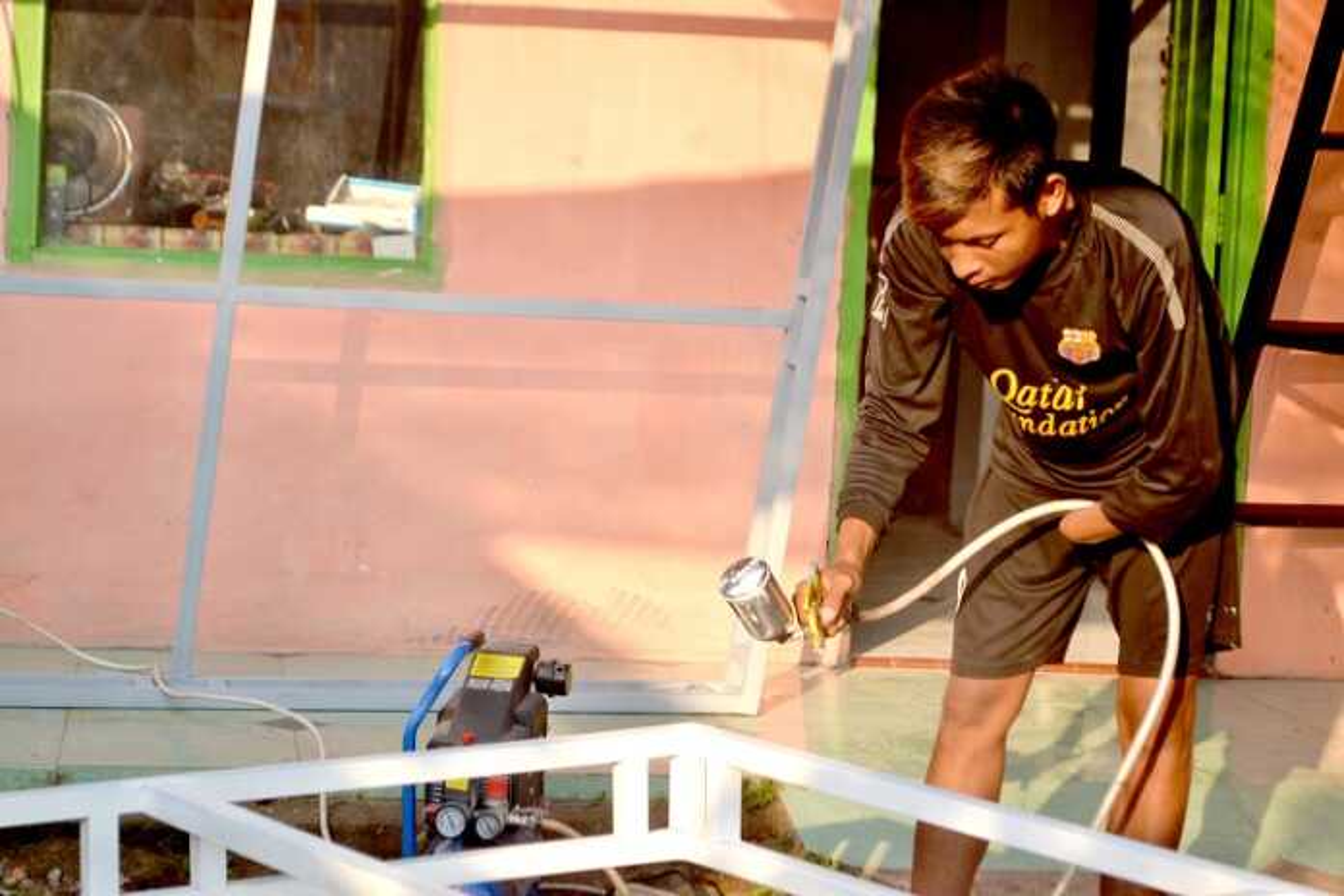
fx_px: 3080
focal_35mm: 82
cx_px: 672
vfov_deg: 16.6
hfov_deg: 24.6
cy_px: 448
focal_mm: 55
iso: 400
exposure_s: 1/400
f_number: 8
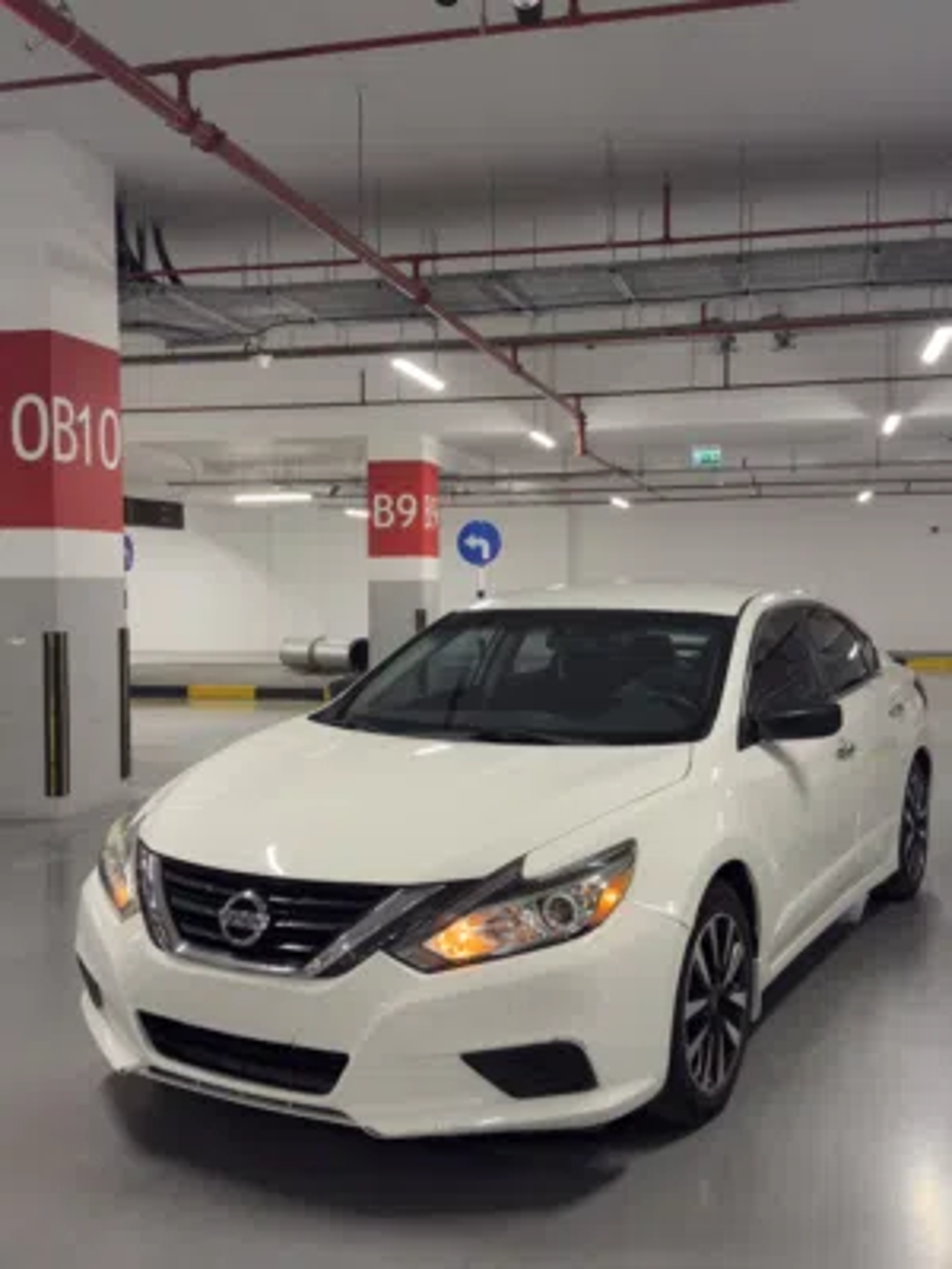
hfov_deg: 39.7
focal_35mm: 36
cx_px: 476
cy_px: 634
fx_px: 1320
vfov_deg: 51.4
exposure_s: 1/60
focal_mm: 6.76
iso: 200
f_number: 1.78
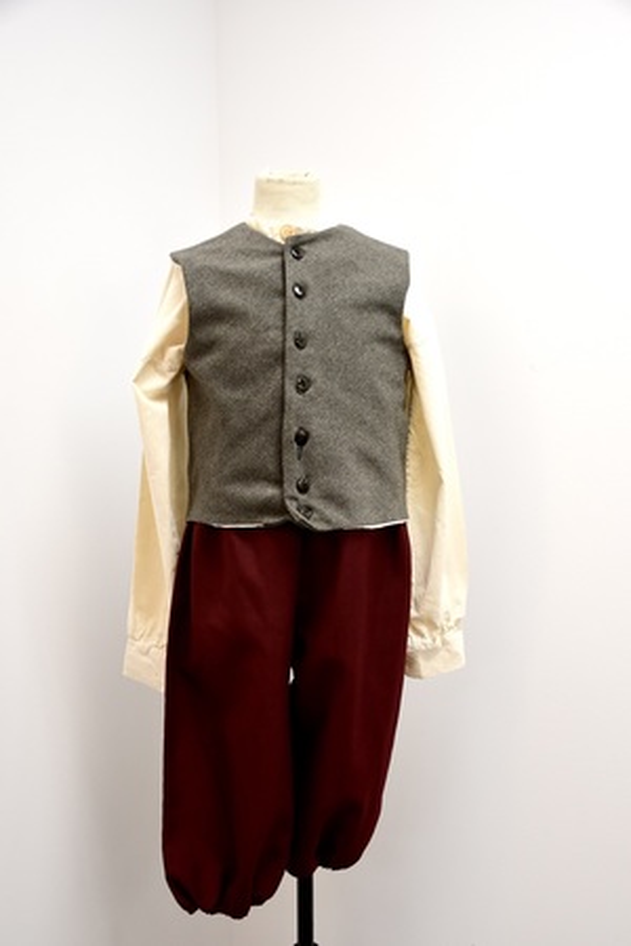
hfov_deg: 36.9
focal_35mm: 36
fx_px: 946
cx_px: 316
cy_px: 473
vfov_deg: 53.1
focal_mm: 24
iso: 800
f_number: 5
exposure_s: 1/80
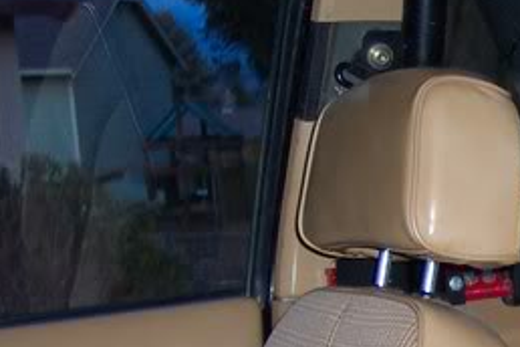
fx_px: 1704
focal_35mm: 118
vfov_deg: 11.3
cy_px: 479
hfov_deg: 15.9
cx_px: 788
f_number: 2.8
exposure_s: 1/30
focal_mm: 8
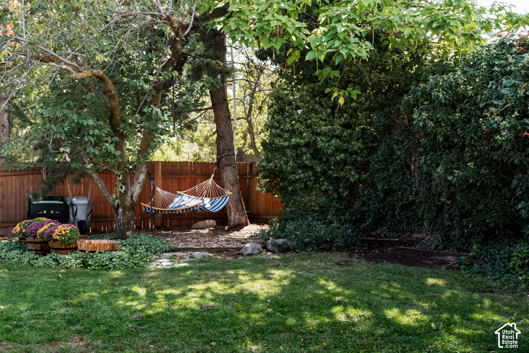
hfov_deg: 46.7
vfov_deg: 32.2
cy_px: 174
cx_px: 226
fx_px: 611
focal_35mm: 42
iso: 100
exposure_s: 1/30
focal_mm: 36
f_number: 8
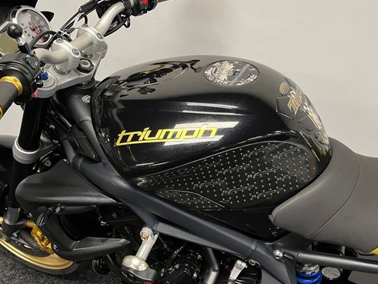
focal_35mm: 34
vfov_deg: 41.8
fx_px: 371
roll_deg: -4.0
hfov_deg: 53.9
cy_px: 129
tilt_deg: -34.1
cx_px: 177
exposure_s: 1/50
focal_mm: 5.1
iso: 125
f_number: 1.6
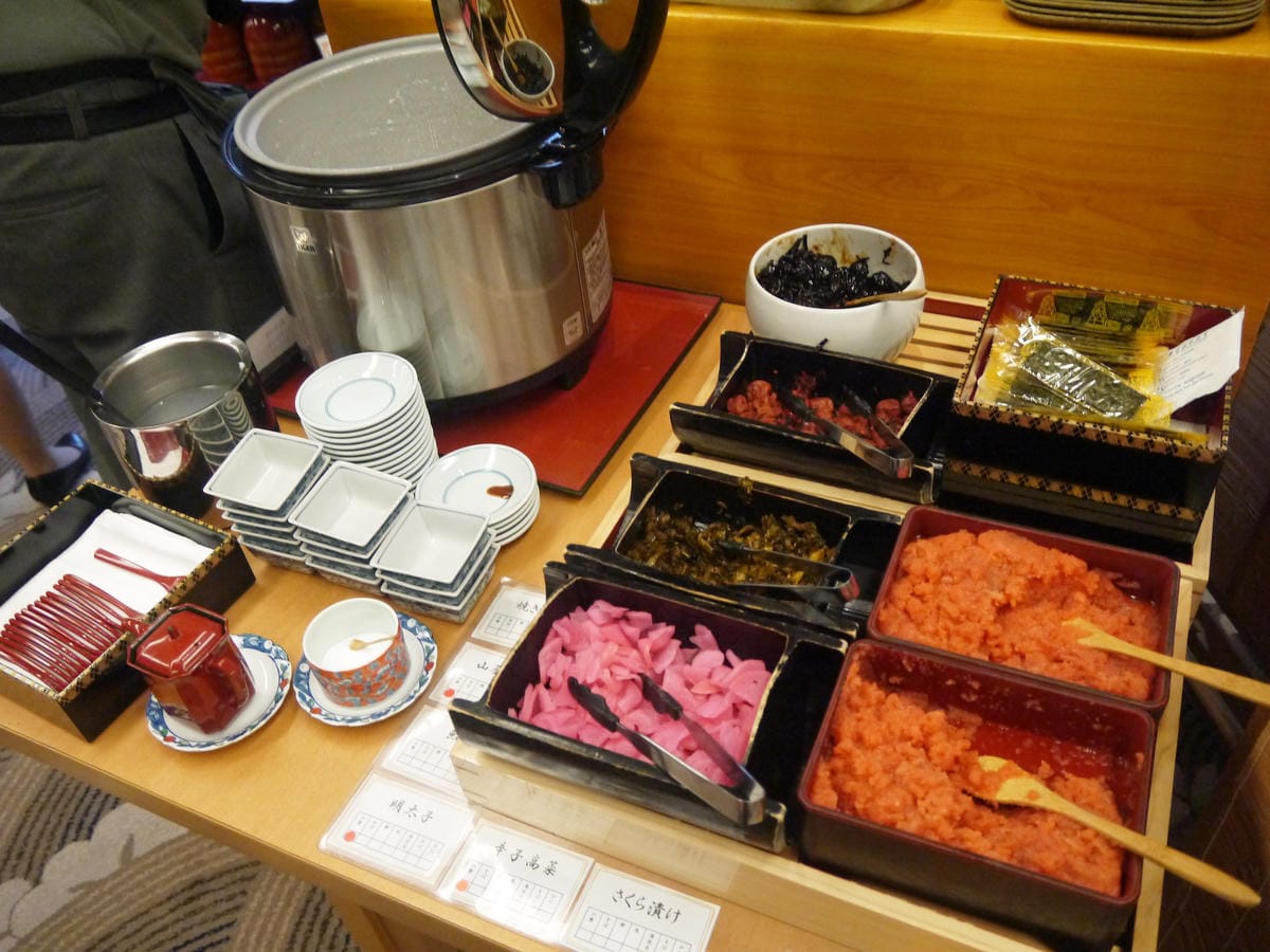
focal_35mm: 28
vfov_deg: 49.7
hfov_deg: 63.4
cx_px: 635
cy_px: 476
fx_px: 1027
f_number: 3.5
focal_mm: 14
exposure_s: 1/125
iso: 1600
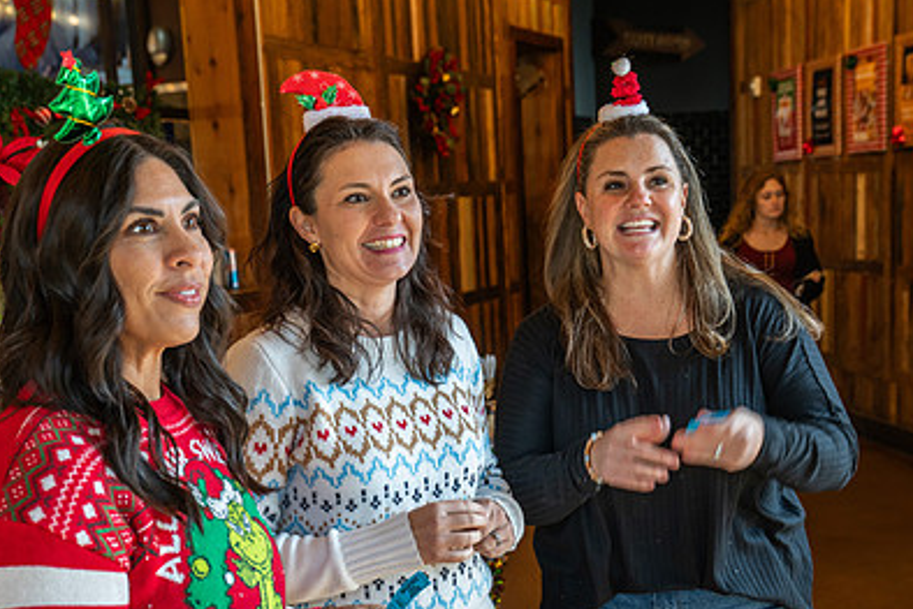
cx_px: 399
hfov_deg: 35.6
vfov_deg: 24.0
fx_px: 1421
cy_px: 436
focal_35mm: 56
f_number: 4.5
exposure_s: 1/125
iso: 800
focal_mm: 38
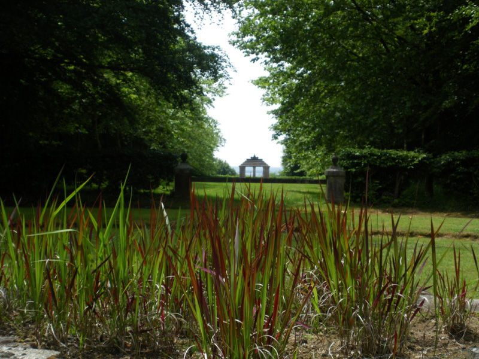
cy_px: 180
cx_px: 240
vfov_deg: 28.6
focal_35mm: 51
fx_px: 706
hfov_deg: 37.5
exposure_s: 1/200
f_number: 4.4
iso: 64
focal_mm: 9
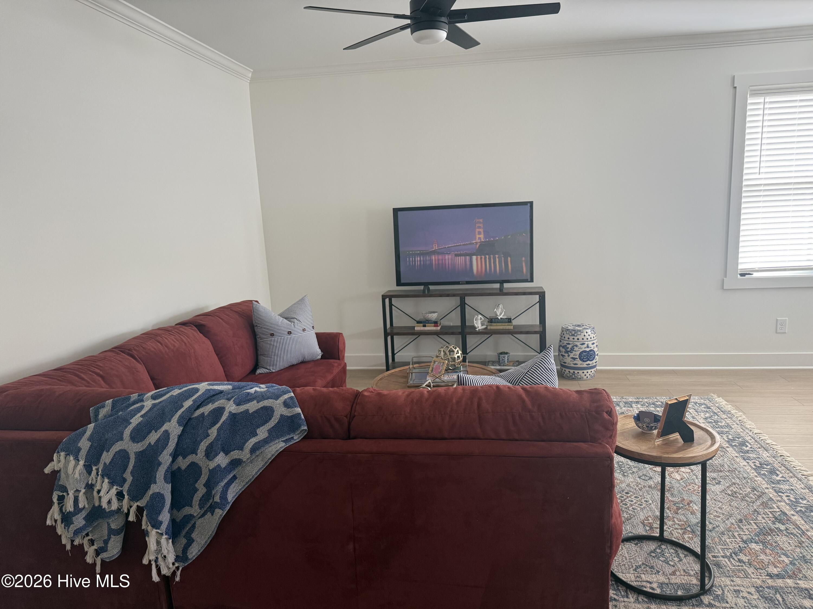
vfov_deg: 56.8
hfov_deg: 71.6
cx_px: 406
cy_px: 304
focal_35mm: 24
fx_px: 564
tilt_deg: -8.8
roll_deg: +3.7
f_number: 1.78
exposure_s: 1/91
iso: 200
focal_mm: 6.76
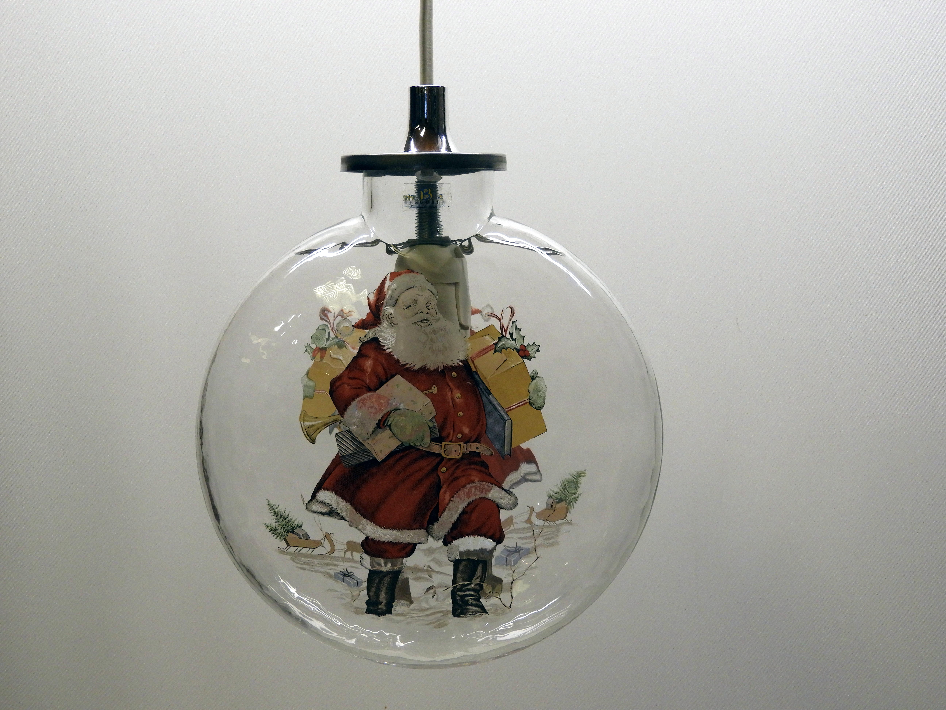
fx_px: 2186
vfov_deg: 18.4
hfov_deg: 24.4
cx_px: 473
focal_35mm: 80
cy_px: 355
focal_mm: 14.3
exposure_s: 1/60
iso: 220
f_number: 4.5
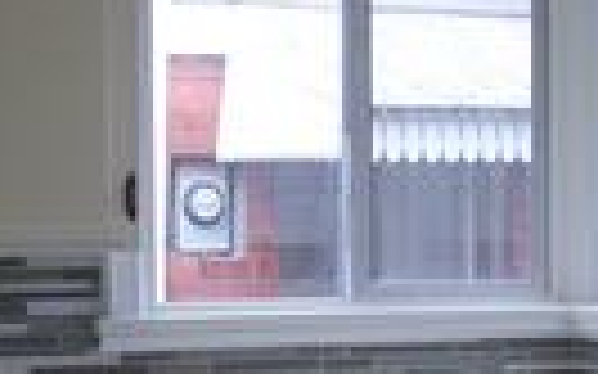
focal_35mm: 102
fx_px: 1662
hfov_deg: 20.3
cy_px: 437
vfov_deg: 12.5
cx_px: 387
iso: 80
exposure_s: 1/40
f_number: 2.9
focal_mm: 5.7
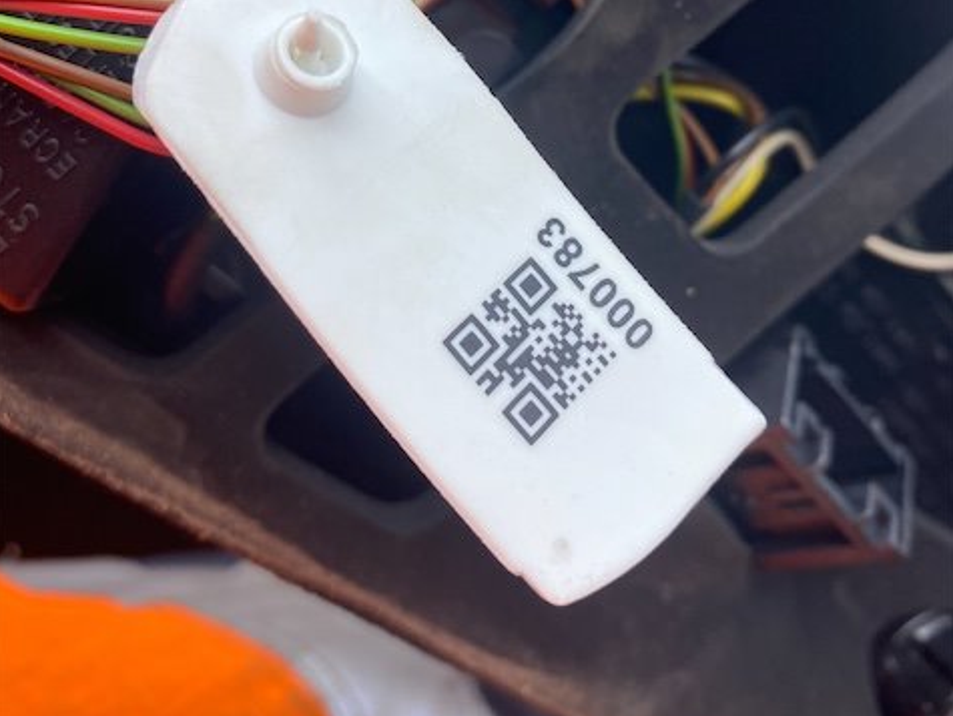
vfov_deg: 39.4
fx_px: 964
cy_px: 156
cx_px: 475
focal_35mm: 35
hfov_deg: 52.6
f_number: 1.8
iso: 32
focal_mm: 4.25
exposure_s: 1/432
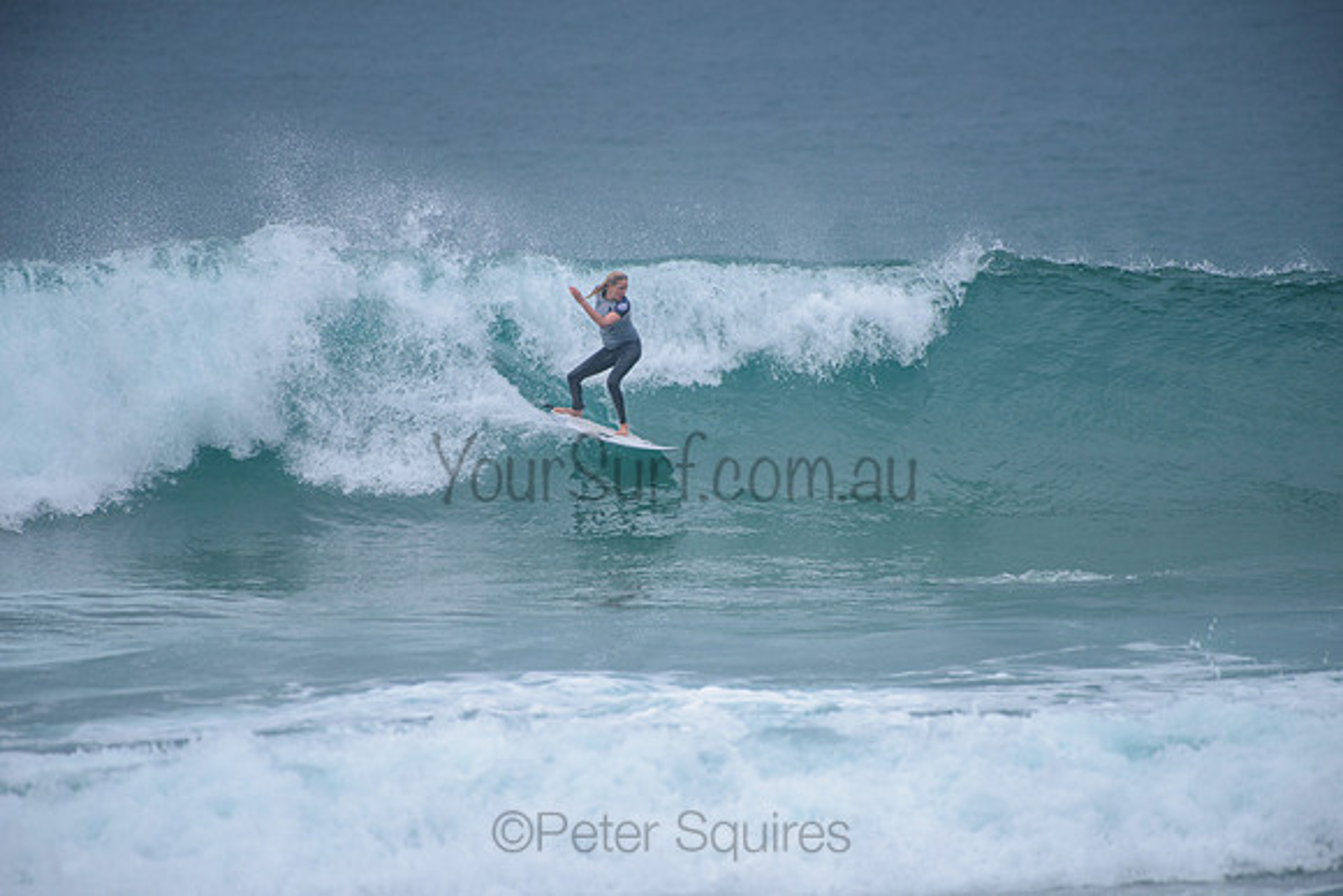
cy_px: 448
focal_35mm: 500
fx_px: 18656
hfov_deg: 4.1
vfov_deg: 2.8
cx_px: 672
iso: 280
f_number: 5.6
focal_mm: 500
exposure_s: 1/2000
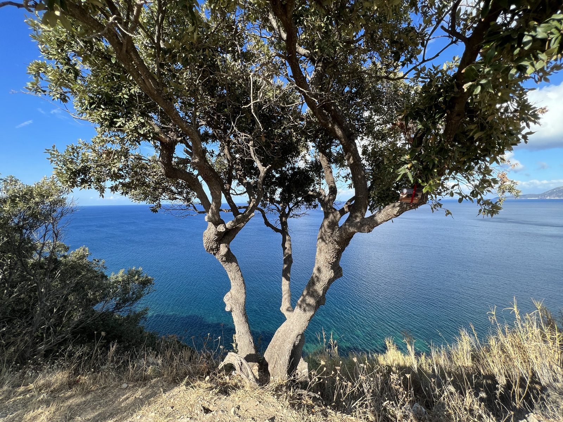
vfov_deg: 89.9
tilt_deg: -3.1
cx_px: 282
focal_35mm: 13
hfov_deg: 106.2
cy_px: 211
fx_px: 211
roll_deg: +1.1
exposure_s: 1/641
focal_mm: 1.57
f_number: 1.8
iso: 32
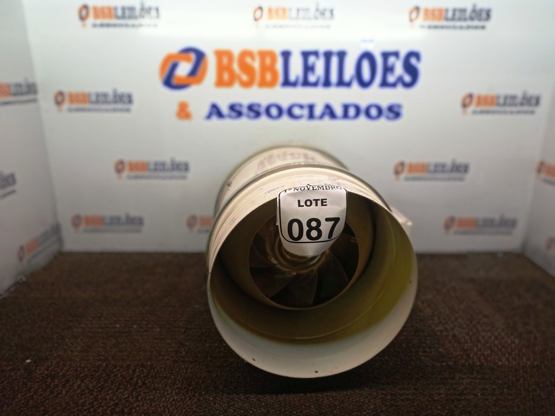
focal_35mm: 28
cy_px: 208
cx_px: 278
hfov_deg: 63.4
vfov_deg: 49.7
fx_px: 449
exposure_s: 1/60
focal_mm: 4.7
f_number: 1.79
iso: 112
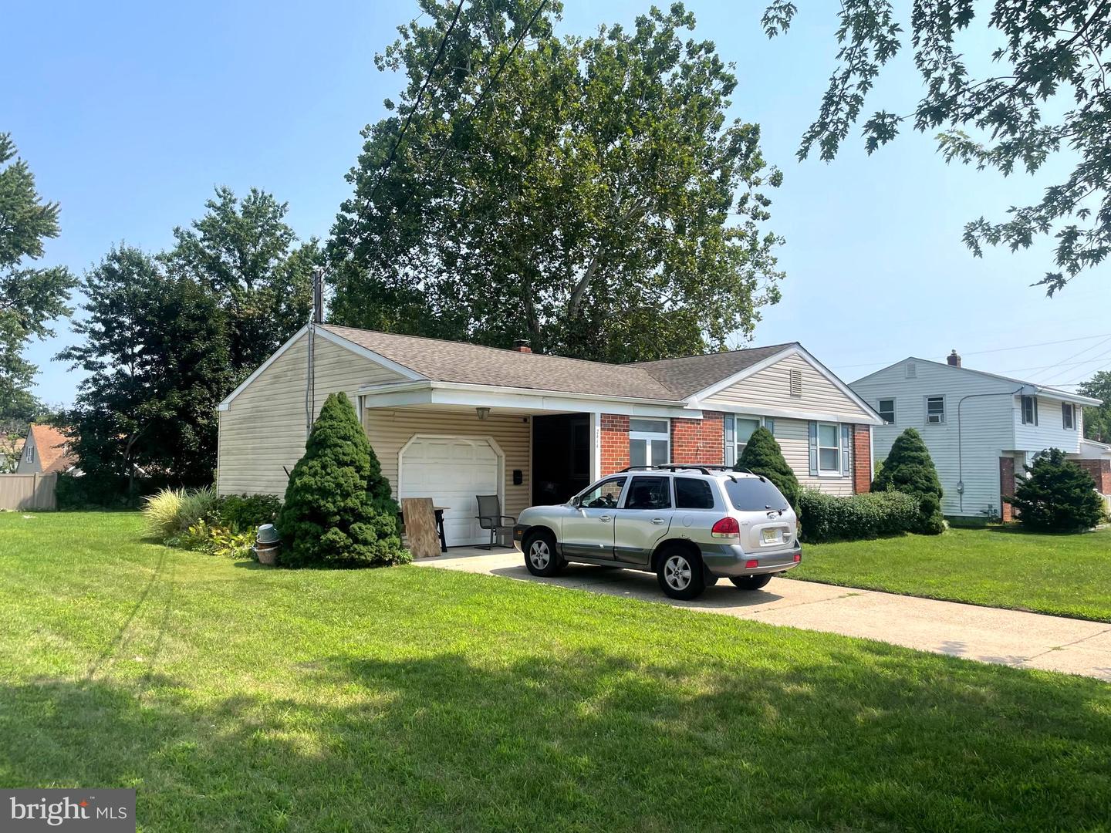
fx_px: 834
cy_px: 416
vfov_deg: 53.1
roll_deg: -0.5
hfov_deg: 67.3
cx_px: 556
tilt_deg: +3.7
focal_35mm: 26
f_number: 1.6
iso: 32
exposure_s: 1/2959
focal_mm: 4.2
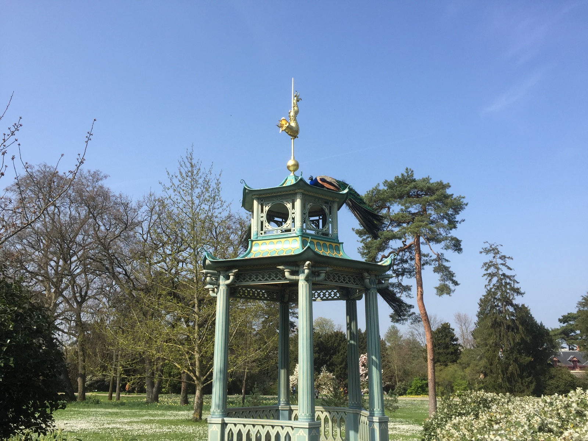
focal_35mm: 29
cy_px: 220
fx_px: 493
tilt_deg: +15.9
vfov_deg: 48.2
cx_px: 294
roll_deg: -0.9
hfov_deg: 61.7
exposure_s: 1/1412
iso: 32
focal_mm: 4.15
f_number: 2.2
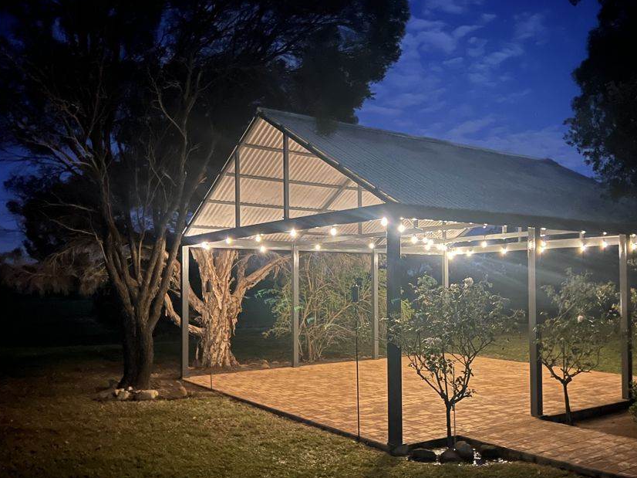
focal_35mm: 34
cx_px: 356
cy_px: 270
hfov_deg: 53.8
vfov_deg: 41.7
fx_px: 625
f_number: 1.5
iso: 1000
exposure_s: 1/2
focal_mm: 5.7
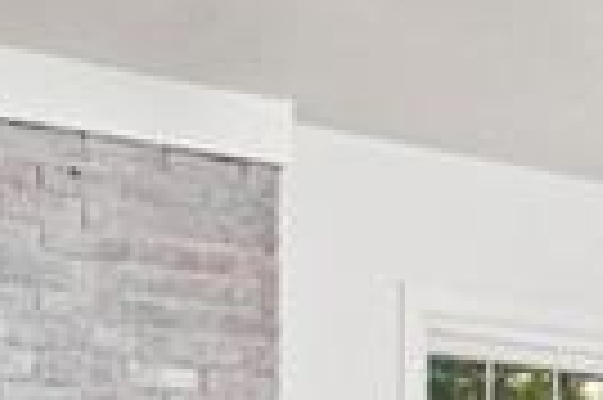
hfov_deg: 14.9
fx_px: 2309
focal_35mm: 138
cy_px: 692
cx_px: 333
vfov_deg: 9.5
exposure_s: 1/4
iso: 400
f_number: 8
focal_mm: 12
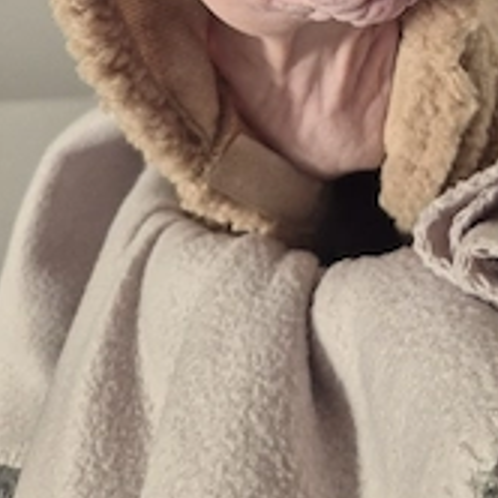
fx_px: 798
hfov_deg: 33.4
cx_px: 417
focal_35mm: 49
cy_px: -90
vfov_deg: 30.0
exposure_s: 1/182
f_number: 1.8
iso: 160
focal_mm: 5.4
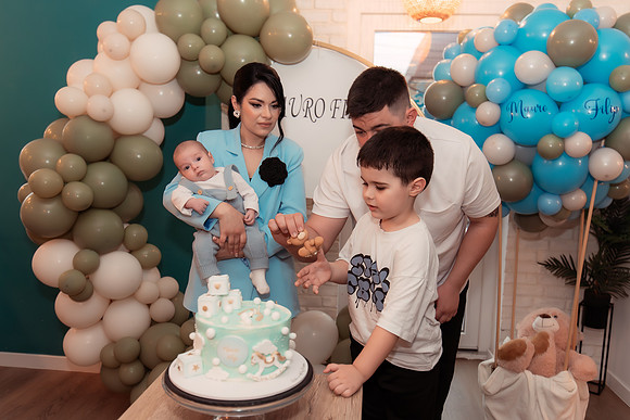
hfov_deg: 64.1
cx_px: 321
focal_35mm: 29
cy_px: 227
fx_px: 503
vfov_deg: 45.3
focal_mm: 24
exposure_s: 1/250
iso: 1600
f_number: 2.8
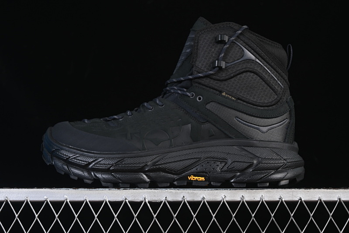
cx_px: 174
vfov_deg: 18.2
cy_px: 116
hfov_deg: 27.0
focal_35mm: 75
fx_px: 727
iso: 160
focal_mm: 50
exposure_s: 1/50
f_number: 6.3
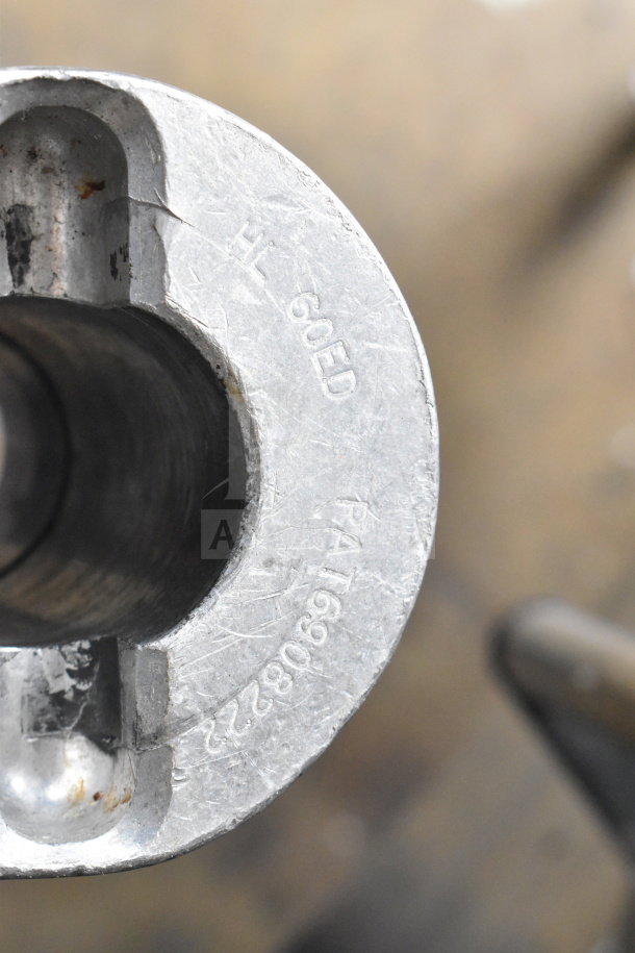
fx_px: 2183
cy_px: 476
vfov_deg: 24.6
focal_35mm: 82
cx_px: 318
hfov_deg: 16.6
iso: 6400
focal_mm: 55
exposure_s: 1/320
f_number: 9
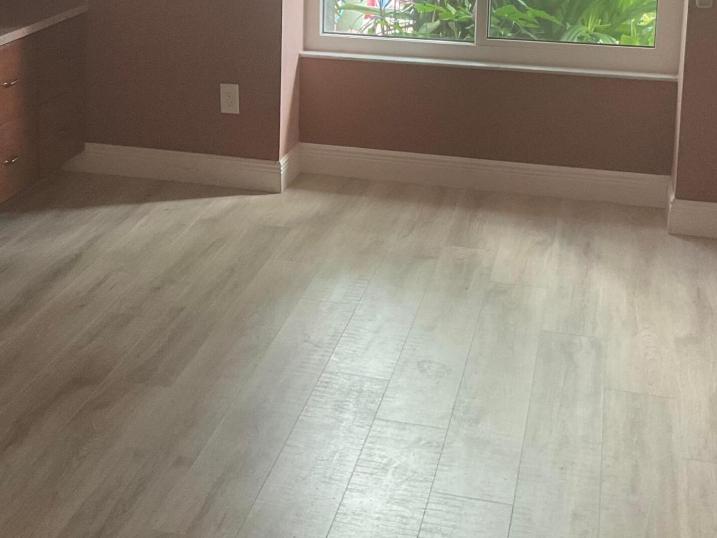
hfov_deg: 31.3
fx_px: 1264
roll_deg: -0.7
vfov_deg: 23.2
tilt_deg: -8.4
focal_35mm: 61
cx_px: 211
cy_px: 21
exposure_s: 1/50
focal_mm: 3
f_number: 1.8
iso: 160
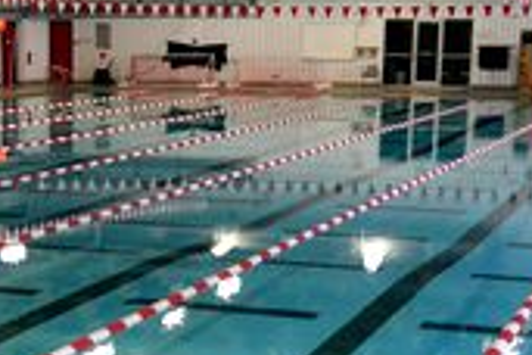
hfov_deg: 20.8
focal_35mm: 95
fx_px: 1404
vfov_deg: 14.0
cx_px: 6
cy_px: 424
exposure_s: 1/200
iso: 2800
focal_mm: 18
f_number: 3.5
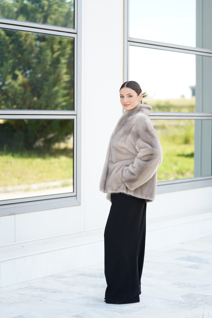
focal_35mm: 86
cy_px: 159
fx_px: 760
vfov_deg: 23.6
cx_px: 106
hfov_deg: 15.9
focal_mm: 86
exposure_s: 1/250
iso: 160
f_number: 2.8
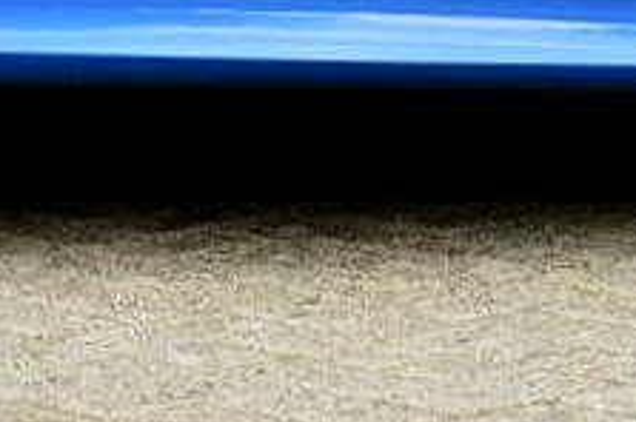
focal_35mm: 274
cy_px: -767
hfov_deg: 7.5
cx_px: 348
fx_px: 4827
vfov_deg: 4.8
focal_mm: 25
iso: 400
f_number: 8
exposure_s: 1/80
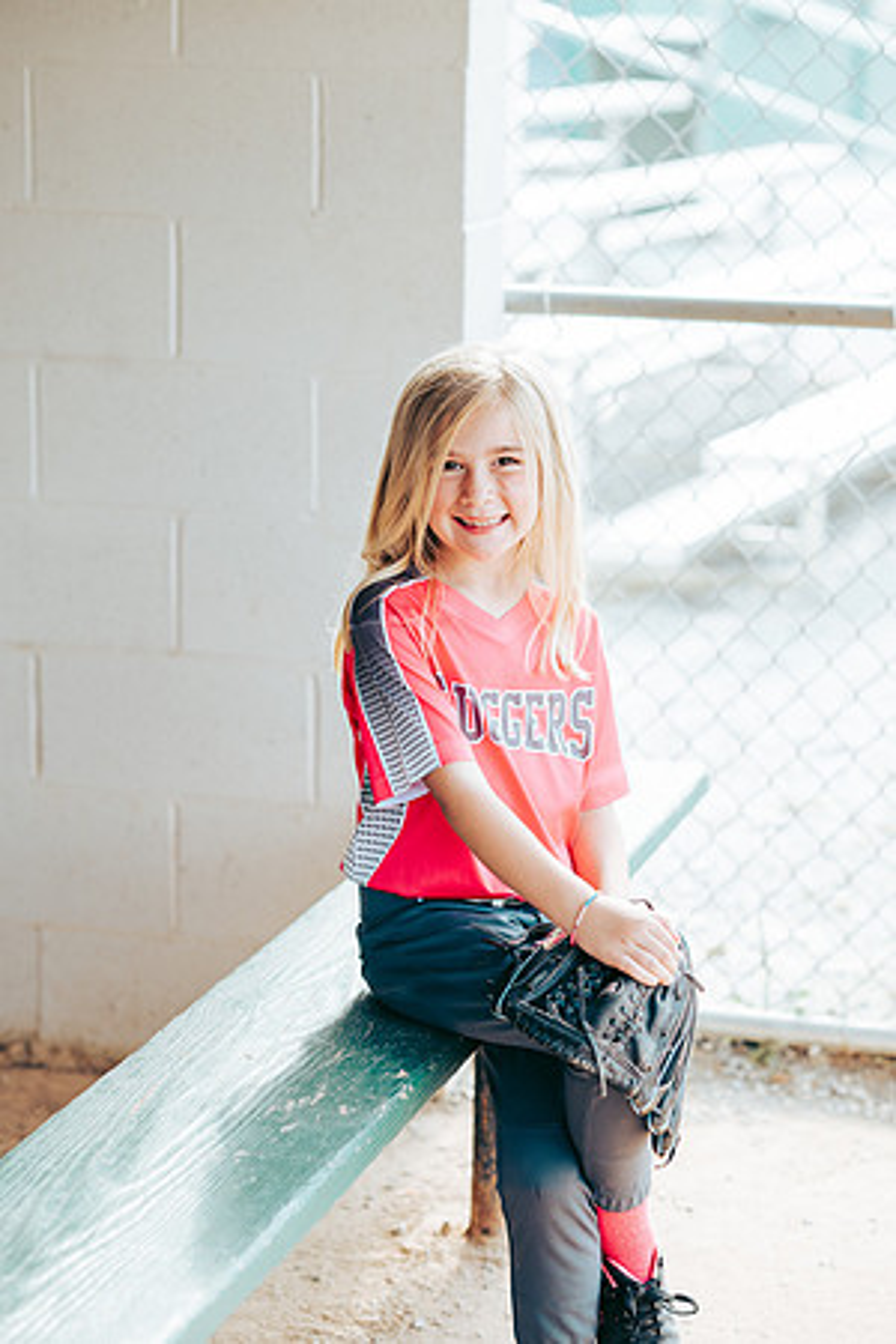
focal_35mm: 85
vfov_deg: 23.9
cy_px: 672
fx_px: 3173
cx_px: 448
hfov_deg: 16.1
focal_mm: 85
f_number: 2.8
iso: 160
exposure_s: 1/320
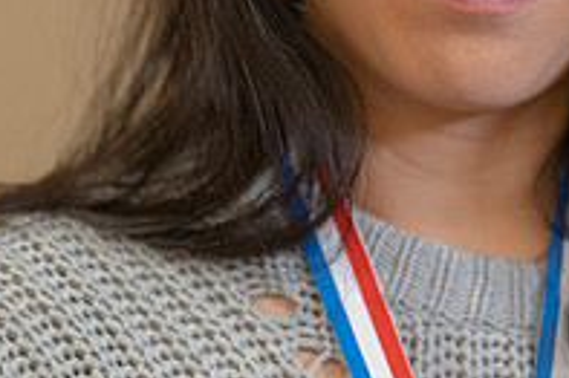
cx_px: 507
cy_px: -12
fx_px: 4153
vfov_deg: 5.2
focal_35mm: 263
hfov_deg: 7.8
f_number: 1.8
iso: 500
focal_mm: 85
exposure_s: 1/320
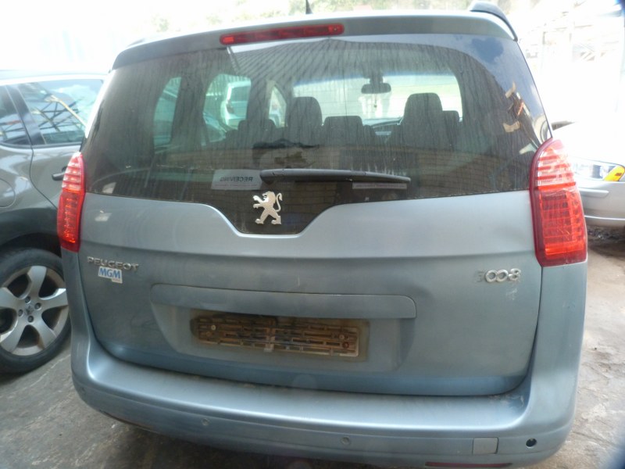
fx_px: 451
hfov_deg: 69.4
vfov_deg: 54.9
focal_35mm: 25
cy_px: 234
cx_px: 312
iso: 200
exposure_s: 1/60
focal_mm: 4.5
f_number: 2.8
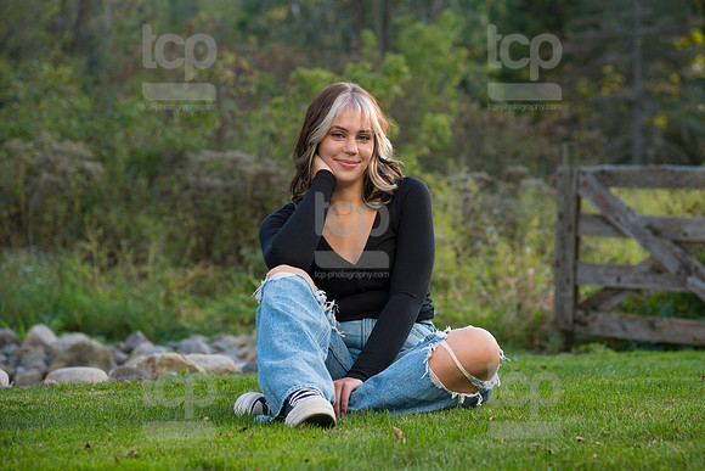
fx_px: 2173
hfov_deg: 18.4
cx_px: 380
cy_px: 232
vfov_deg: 12.4
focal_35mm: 111
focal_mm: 95
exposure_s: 1/250
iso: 250
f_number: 4.5
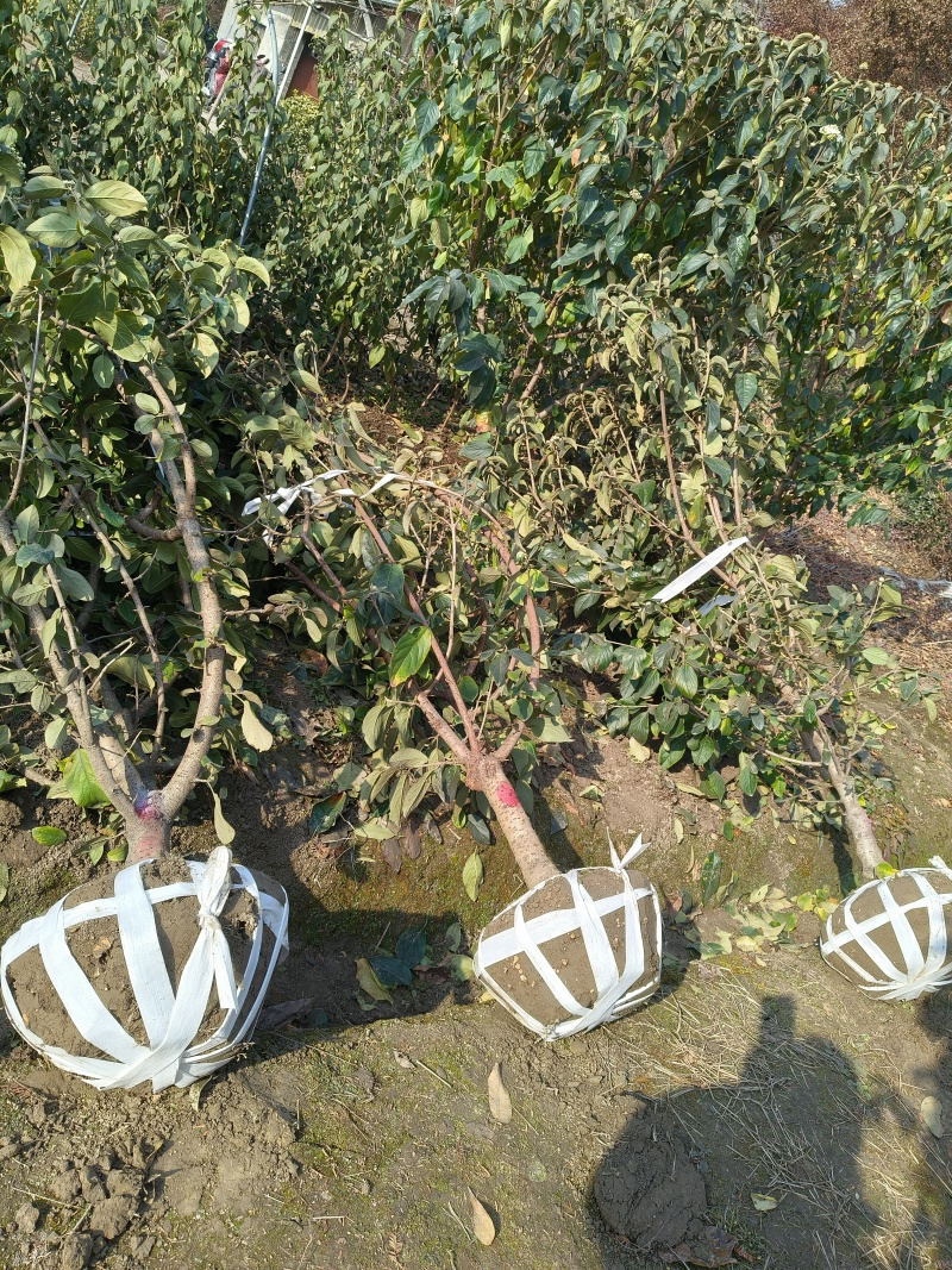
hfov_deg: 53.1
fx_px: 954
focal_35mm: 26
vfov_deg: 67.3
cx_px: 476
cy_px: 635
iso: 80
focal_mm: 4.84
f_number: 1.8
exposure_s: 1/2007
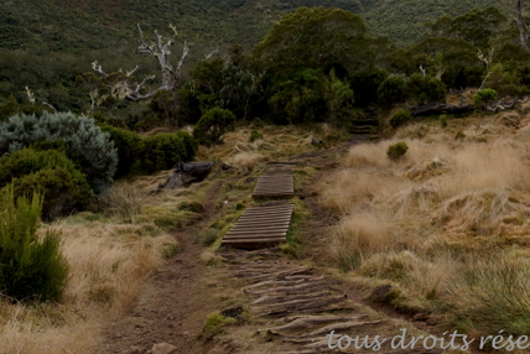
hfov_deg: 40.4
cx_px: 446
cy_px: 56
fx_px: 678
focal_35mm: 46
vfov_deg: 28.5
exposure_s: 1/125
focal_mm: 18
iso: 400
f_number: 13
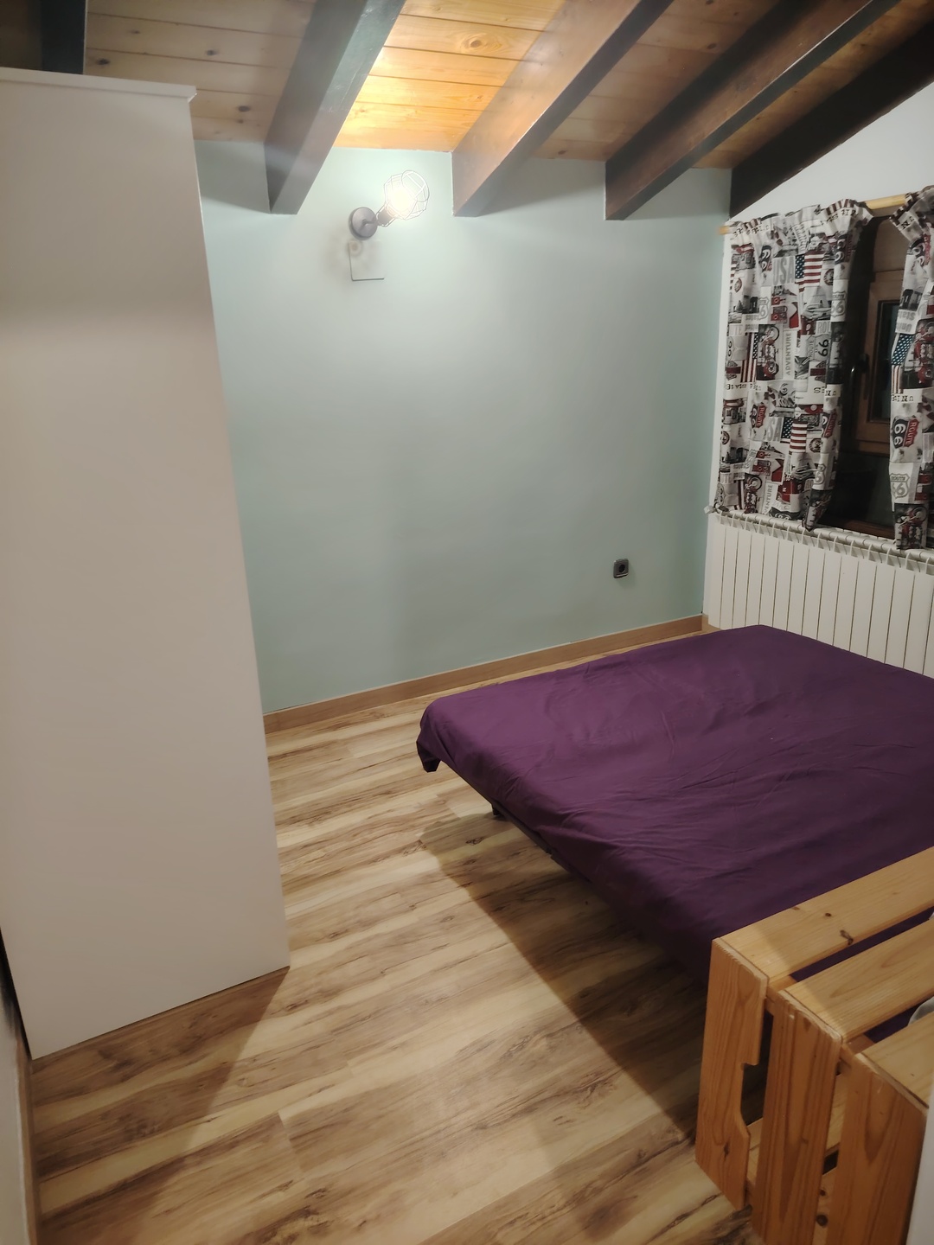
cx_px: 467
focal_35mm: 24
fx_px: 863
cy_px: 622
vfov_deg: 71.6
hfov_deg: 56.8
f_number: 1.75
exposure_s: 1/33.3
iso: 1197
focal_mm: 5.25
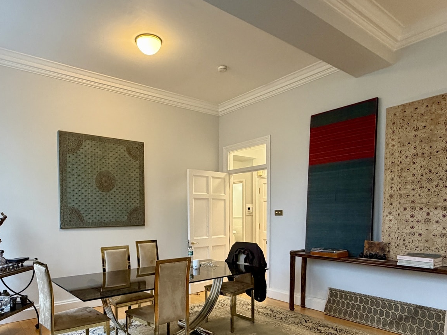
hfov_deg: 69.2
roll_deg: +1.0
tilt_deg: -3.0
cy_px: 228
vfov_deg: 53.6
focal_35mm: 25
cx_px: 198
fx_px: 323
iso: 400
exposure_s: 1/50
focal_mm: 2.22
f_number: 2.2
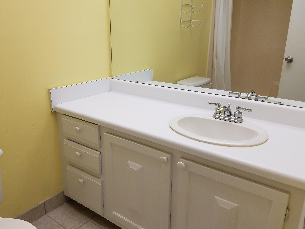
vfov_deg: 46.8
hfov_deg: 59.8
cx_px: 136
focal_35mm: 30
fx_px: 264
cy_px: 108
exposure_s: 1/120
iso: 64
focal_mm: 4.2
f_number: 1.7
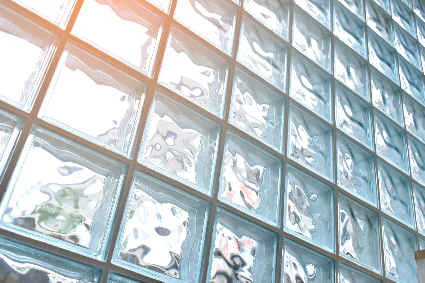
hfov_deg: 51.3
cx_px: 212
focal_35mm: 38
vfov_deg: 35.5
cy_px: 142
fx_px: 443
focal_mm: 25
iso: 400
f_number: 6.3
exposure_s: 1/125
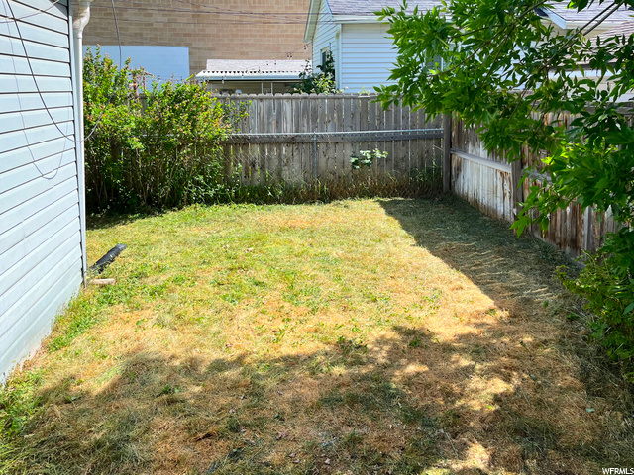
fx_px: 476
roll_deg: +0.4
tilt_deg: -16.4
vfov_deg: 53.1
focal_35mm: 26
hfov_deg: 67.3
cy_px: 238
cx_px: 317
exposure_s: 1/1623
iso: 50
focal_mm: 5.1
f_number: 1.6
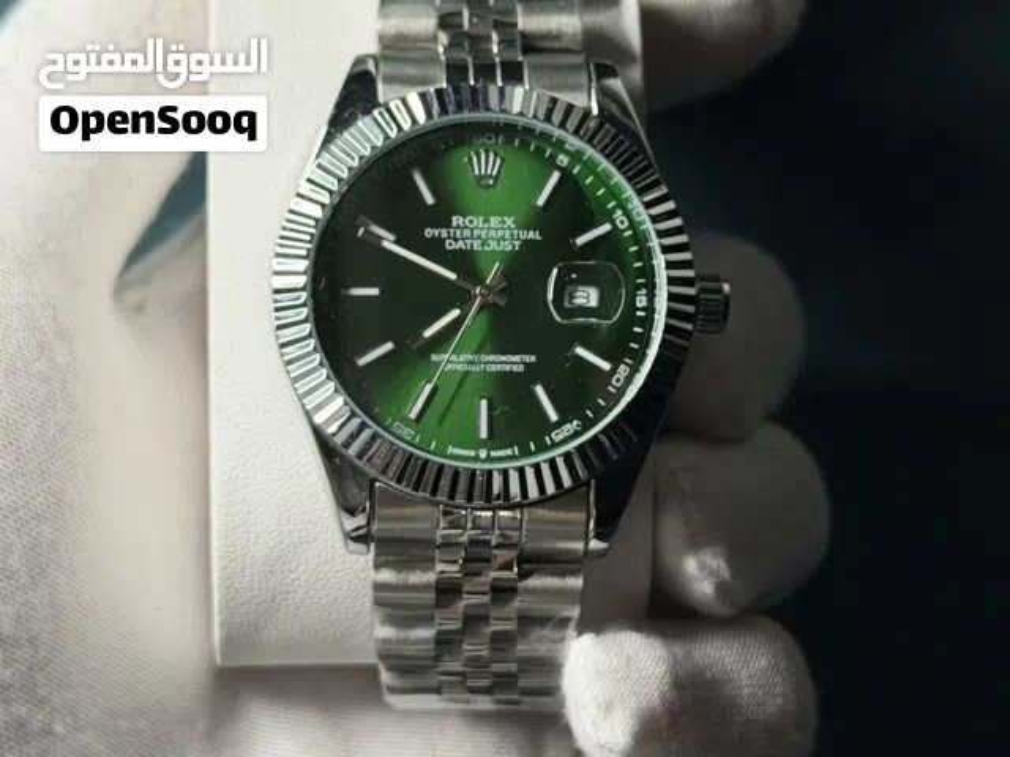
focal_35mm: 48
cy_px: 378
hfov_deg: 39.7
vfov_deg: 30.3
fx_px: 1401
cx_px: 505
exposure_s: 1/72
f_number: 1.78
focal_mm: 6.76
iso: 100
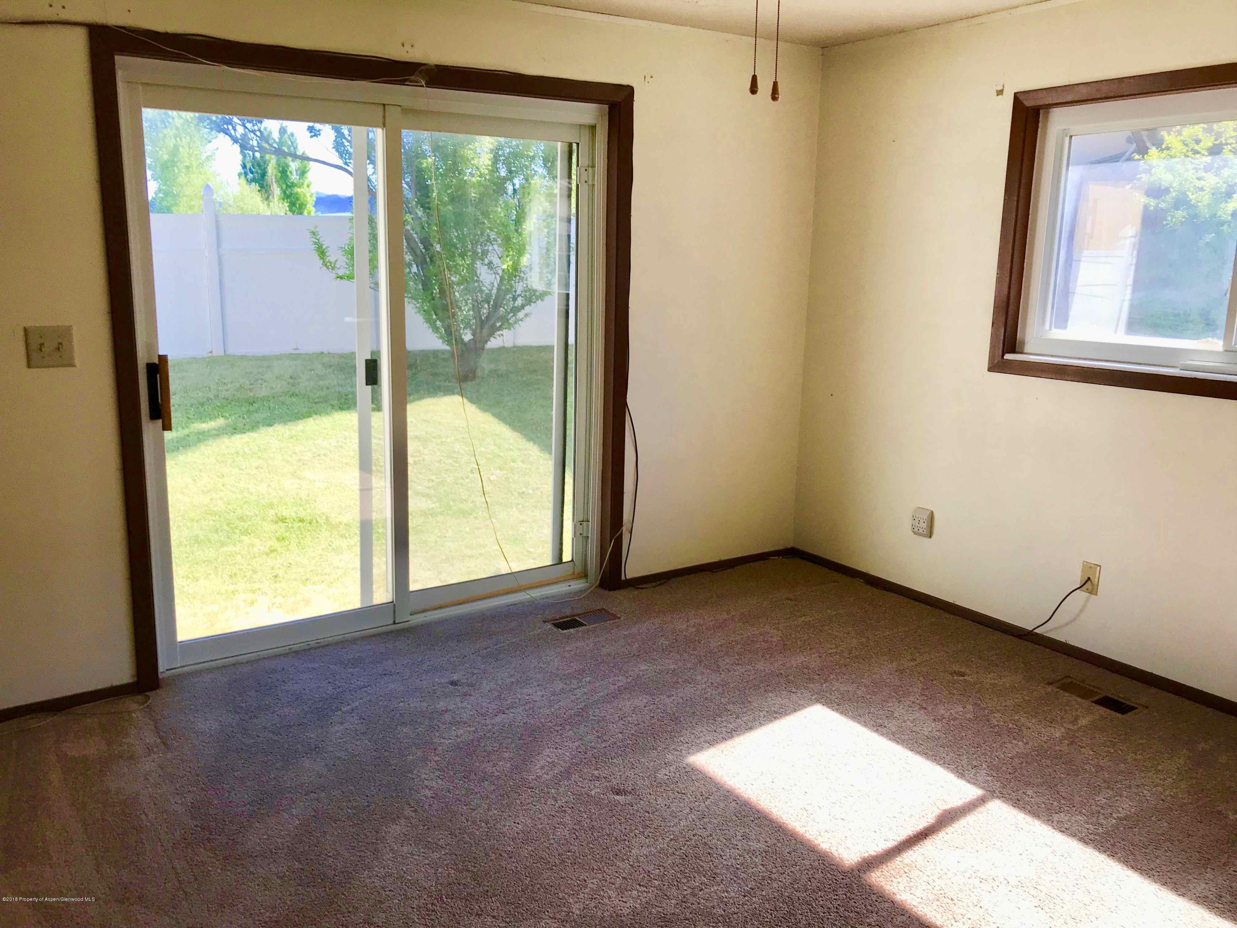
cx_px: 618
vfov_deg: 49.7
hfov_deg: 63.4
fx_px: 1001
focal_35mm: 28
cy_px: 464
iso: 20
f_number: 1.8
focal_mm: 3.99
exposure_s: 1/384
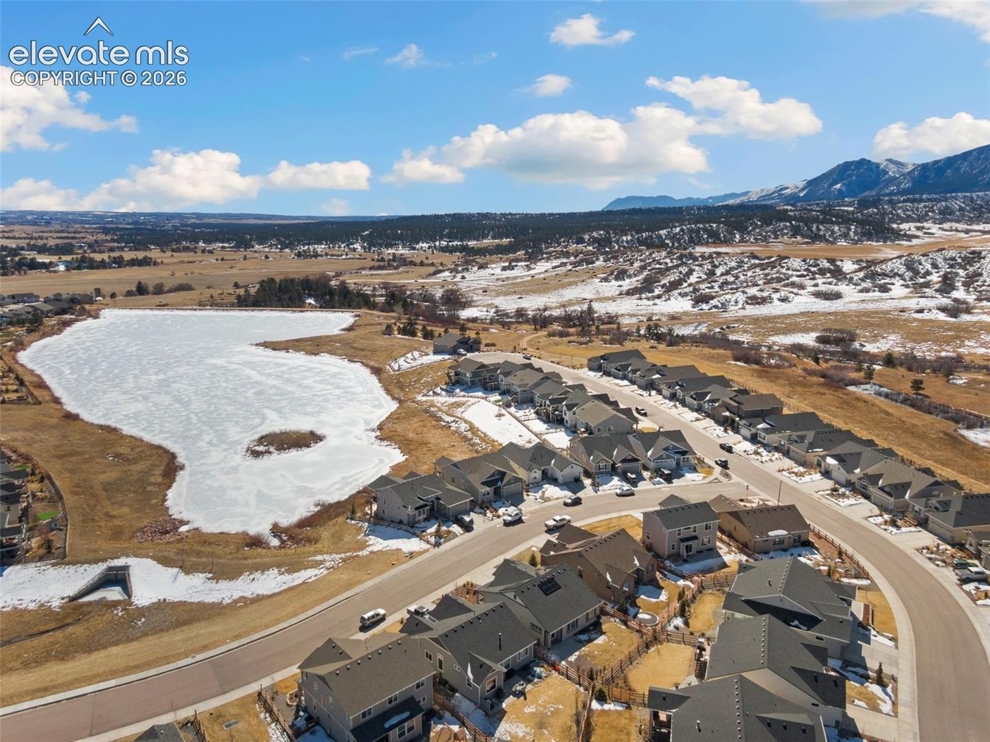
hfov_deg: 71.6
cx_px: 495
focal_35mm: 24
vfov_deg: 56.8
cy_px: 371
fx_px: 686
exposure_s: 1/80
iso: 100
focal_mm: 4.39
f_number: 2.8
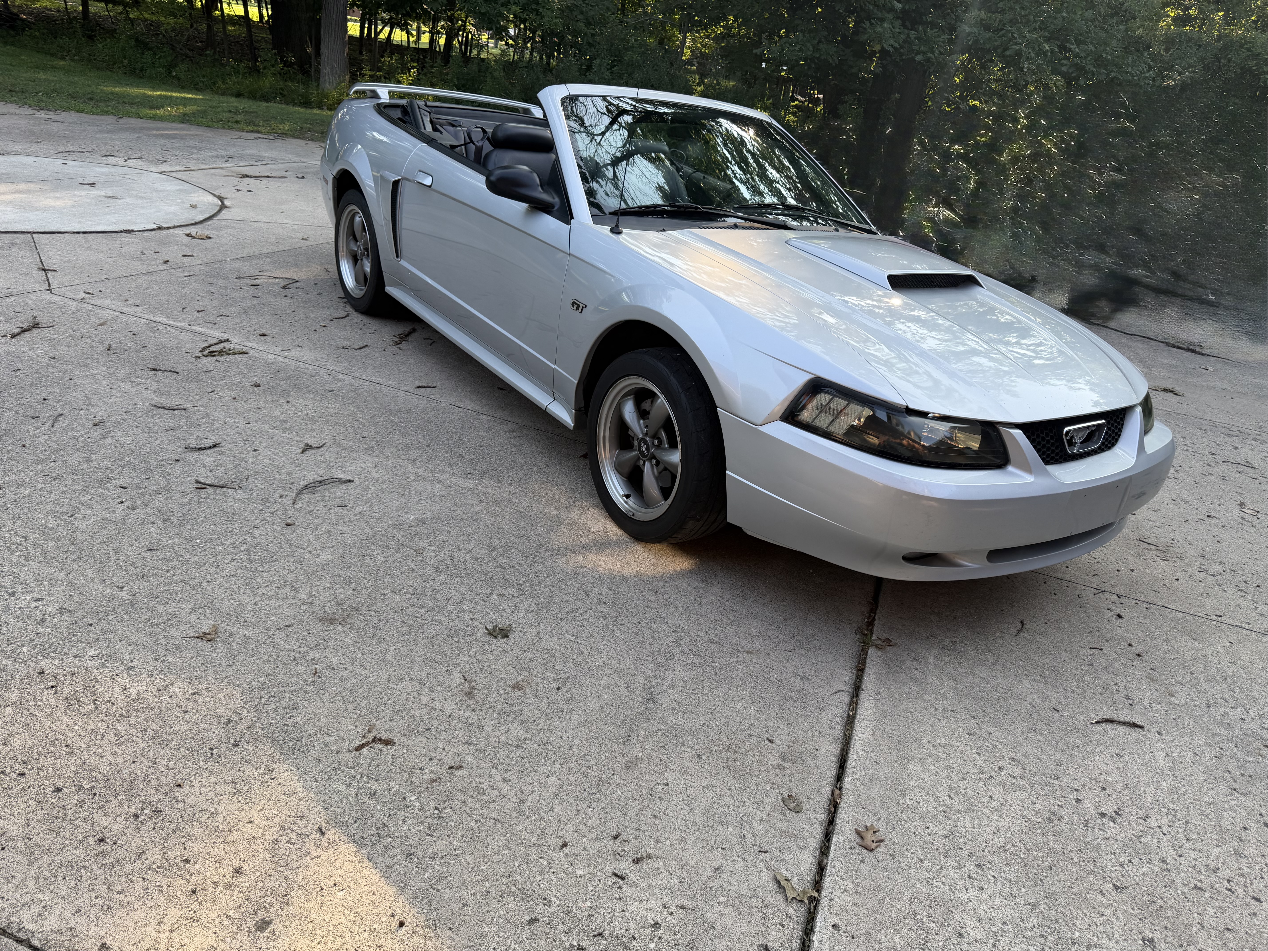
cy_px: 476
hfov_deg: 71.6
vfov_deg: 56.8
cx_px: 634
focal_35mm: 24
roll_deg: -10.3
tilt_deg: -24.2
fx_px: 879
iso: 80
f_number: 1.78
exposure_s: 1/617
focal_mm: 6.76
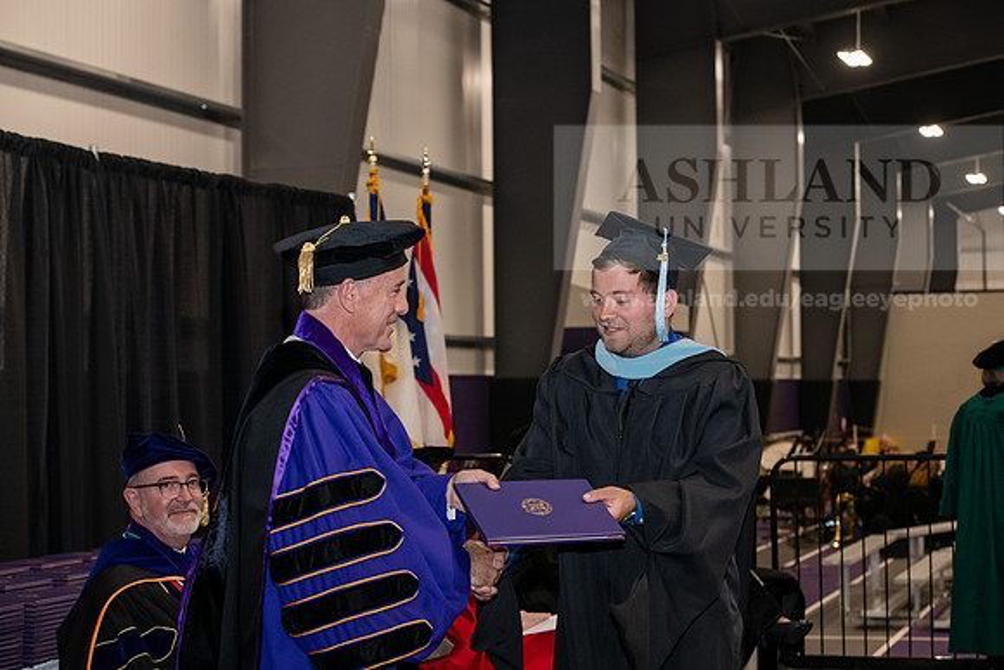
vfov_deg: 19.5
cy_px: 335
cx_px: 502
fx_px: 1953
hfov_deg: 28.8
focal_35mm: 70
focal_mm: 70
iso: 2500
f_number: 5.6
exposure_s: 1/200
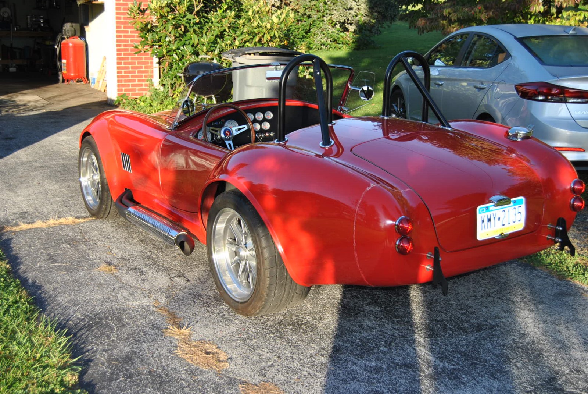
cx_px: 294
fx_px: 760
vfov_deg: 29.0
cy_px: 197
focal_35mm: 46
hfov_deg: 42.3
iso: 100
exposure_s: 1/200
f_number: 5
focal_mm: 31
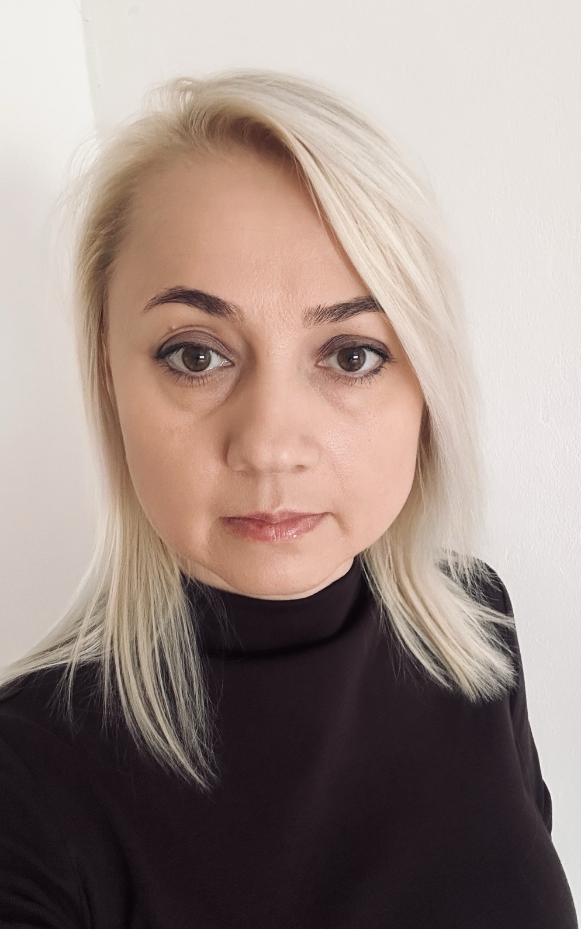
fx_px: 811
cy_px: 466
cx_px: 292
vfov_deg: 59.6
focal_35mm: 32
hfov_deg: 39.4
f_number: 1.9
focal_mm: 2.69
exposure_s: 1/49
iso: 320
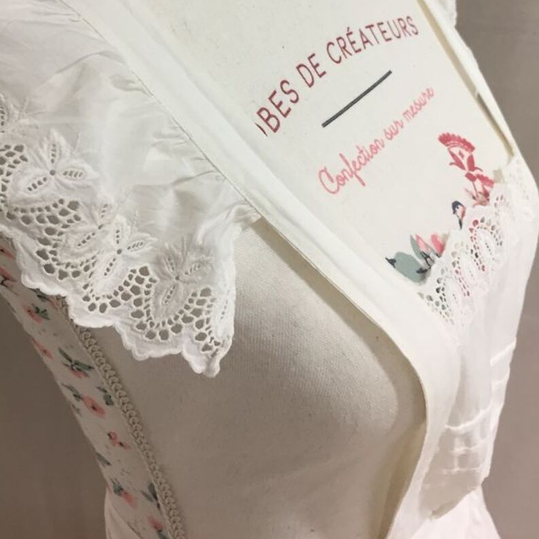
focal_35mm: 43
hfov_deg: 39.1
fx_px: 758
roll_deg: -0.3
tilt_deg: -20.6
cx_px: 242
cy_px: 93
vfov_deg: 37.5
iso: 50
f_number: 2.2
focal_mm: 4.15
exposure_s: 1/33
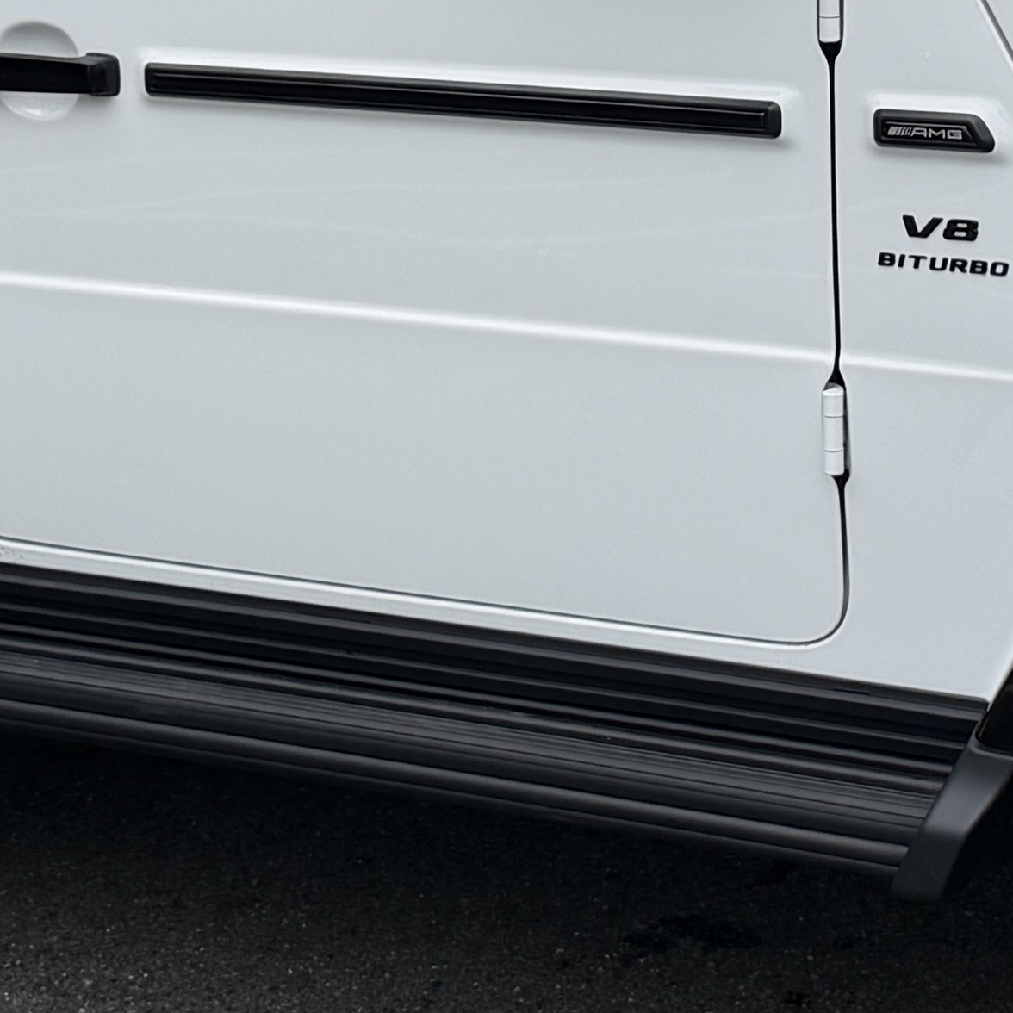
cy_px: 54
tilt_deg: -9.1
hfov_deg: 16.8
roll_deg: +3.4
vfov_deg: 16.6
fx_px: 3410
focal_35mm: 103
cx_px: 795
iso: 80
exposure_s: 1/1493
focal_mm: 6.76
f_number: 1.78
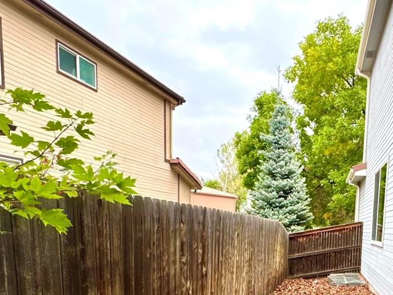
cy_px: 281
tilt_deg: -7.4
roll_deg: -2.3
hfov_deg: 49.9
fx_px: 397
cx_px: 308
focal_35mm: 35
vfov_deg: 37.3
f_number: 2.2
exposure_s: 1/132
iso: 40
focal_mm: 2.22
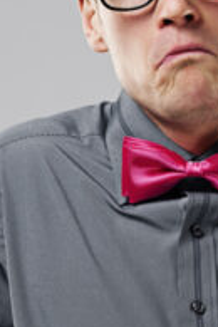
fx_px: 3043
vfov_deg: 6.2
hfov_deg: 4.1
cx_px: 255
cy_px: 163
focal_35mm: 335
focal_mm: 85
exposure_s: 1/100
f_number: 4
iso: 100
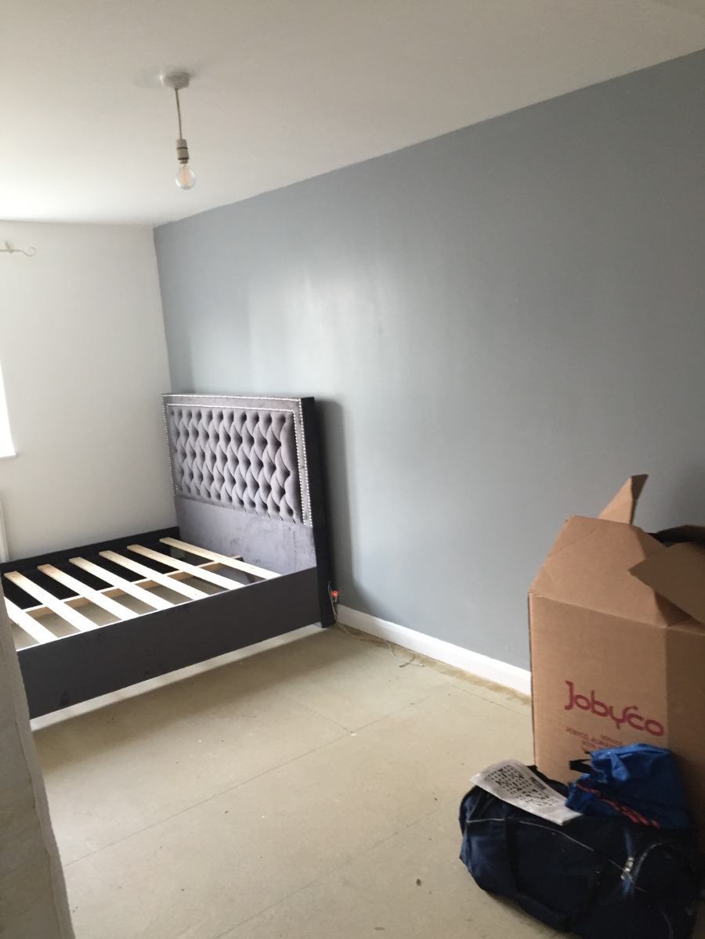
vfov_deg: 61.7
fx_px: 787
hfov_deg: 48.2
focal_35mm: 29
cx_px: 352
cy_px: 470
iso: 160
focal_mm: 4.15
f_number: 2.2
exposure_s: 1/33
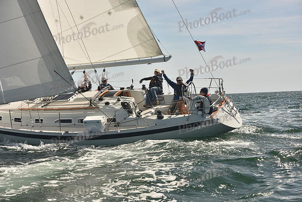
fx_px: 587
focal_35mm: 70
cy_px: 101
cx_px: 151
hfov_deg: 28.8
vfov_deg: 19.5
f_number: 8
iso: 250
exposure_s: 1/640
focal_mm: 70
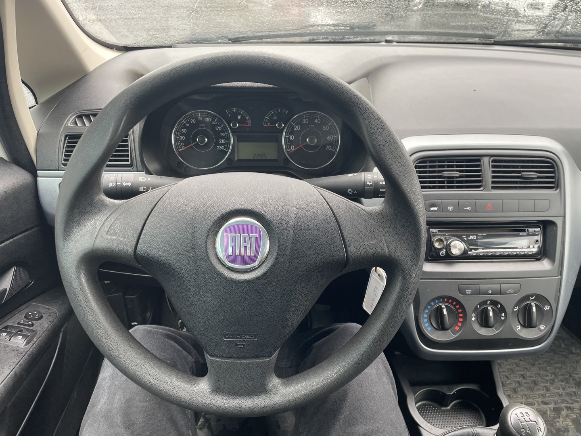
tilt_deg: -30.4
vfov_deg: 53.1
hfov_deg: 67.3
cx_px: 290
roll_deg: -0.5
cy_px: 218
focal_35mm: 26
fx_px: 436
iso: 80
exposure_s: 1/121
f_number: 1.6
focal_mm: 4.2
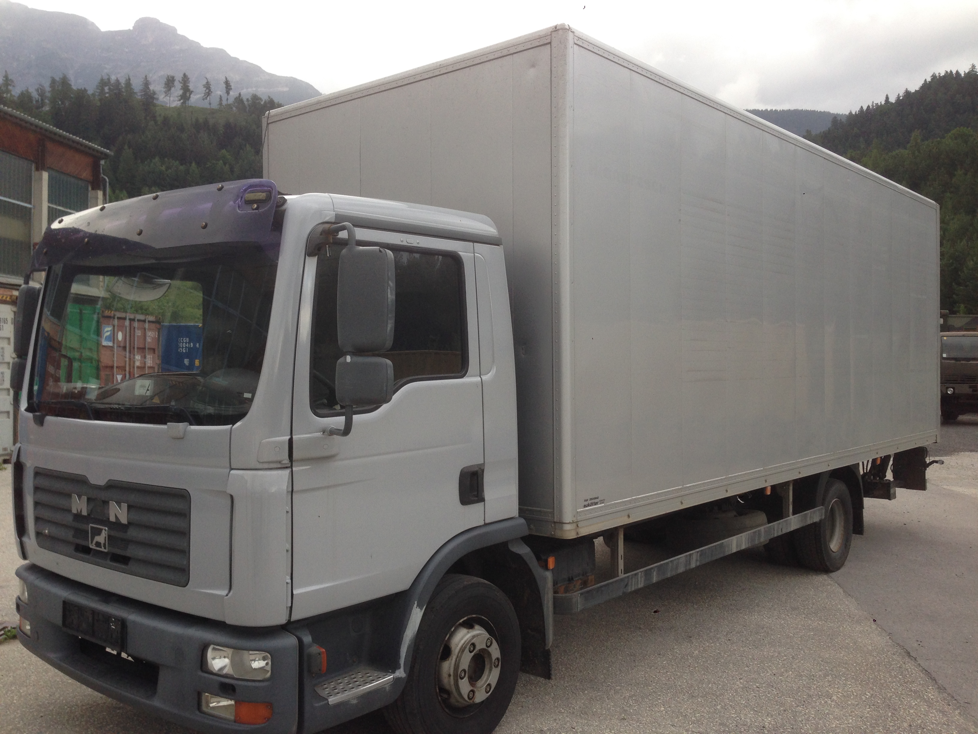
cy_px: 367
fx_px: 932
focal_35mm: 33
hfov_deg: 55.4
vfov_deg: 42.9
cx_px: 489
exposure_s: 1/120
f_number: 2.4
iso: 64
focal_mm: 4.12
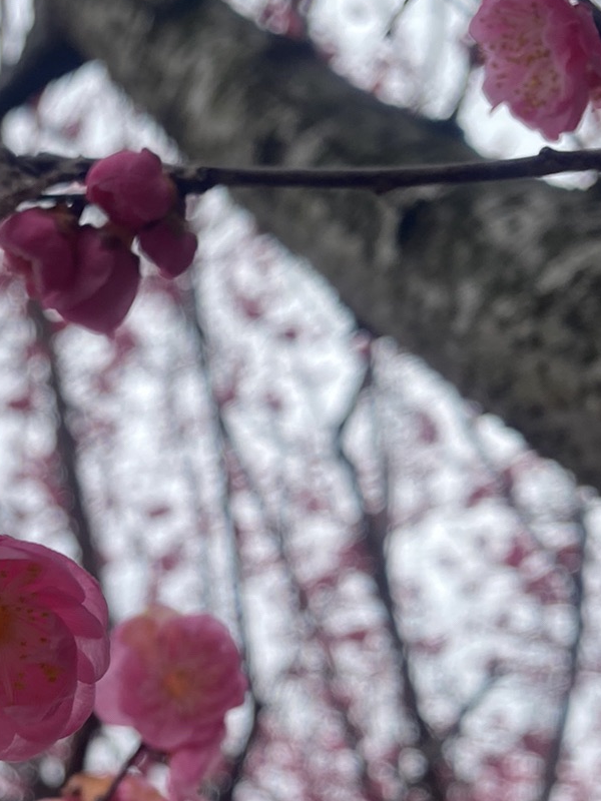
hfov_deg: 21.2
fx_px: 1505
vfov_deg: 28.7
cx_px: -95
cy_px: 714
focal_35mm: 65
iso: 32
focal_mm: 4.25
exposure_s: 1/623
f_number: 1.8
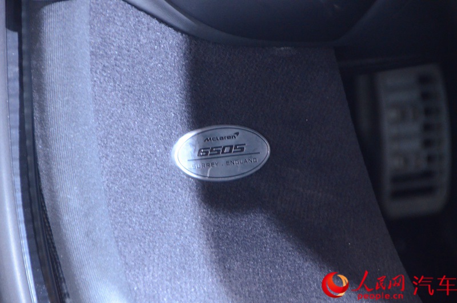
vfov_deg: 4.6
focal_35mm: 300
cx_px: 228
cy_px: 152
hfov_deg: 6.9
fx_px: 3801
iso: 2800
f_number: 5.6
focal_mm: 200
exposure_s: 1/40
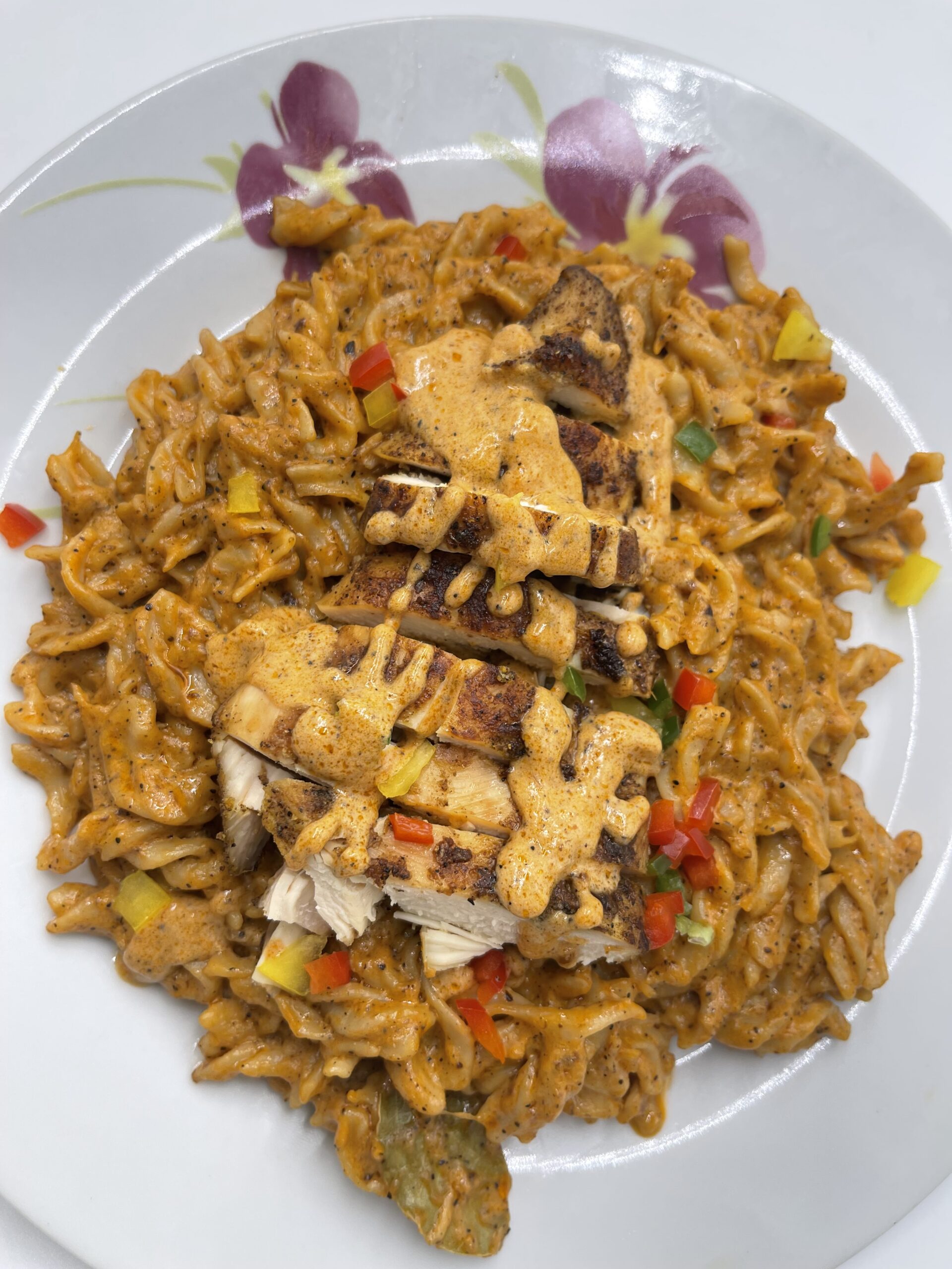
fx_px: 917
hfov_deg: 54.9
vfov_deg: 69.4
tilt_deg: -63.6
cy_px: 634
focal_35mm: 25
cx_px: 476
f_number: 1.6
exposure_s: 1/121
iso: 40
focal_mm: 5.1
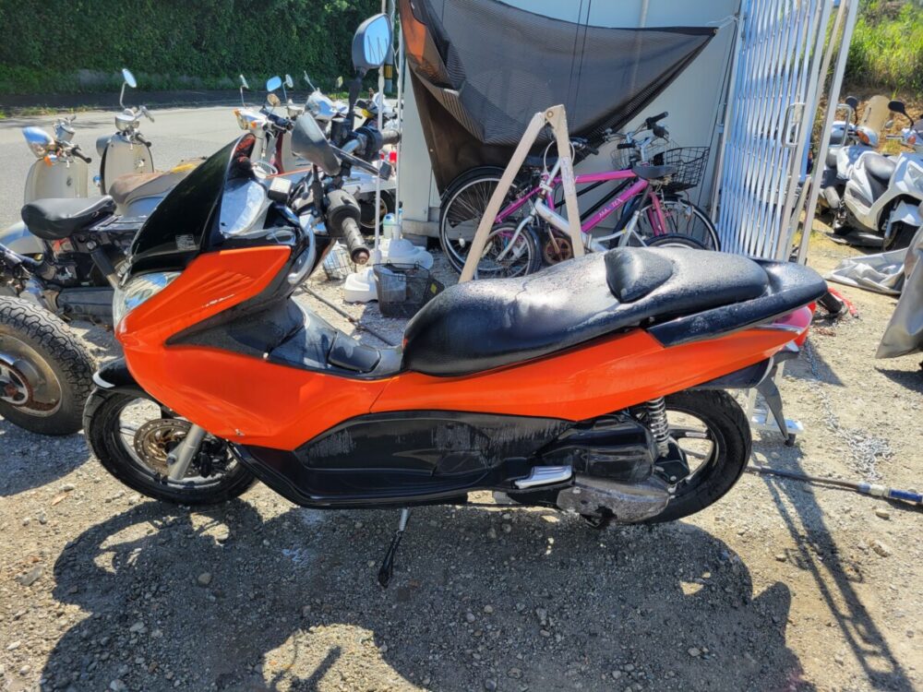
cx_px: 462
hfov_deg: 67.3
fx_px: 693
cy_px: 346
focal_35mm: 26
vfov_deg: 53.1
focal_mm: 5.4
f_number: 1.8
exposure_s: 1/781
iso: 40
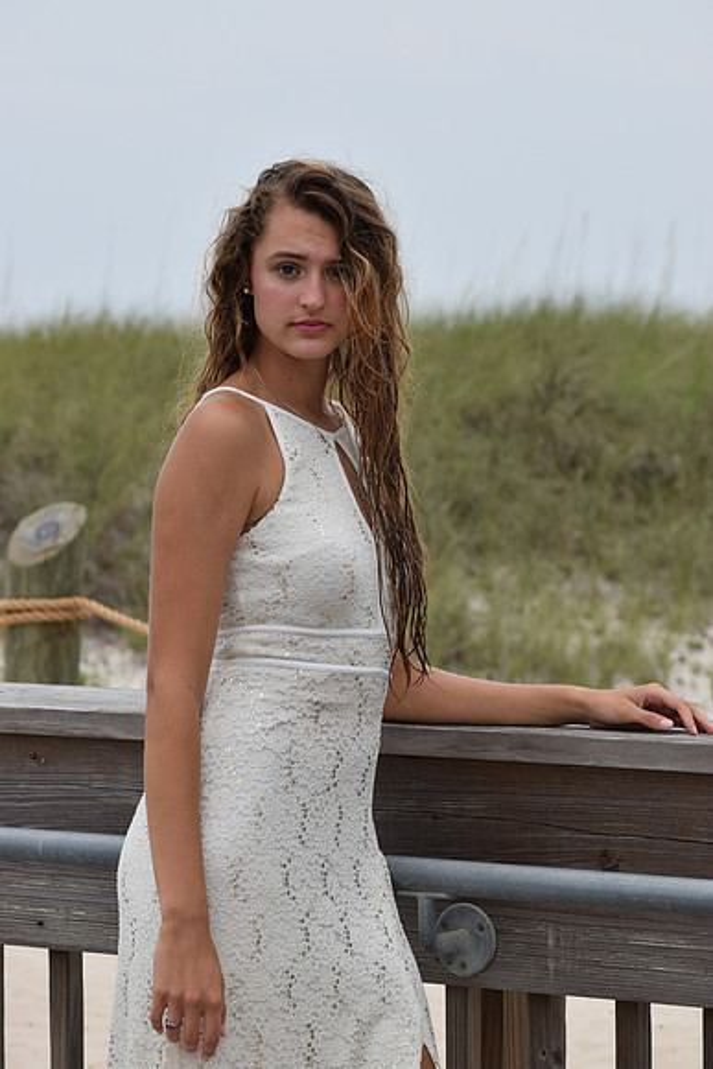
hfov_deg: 8.3
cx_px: 356
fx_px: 4899
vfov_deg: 12.4
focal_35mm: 165
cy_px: 534
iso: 200
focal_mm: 110
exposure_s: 1/250
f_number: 8
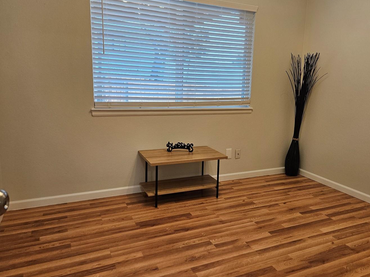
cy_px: 129
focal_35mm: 28
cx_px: 211
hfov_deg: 63.1
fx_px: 299
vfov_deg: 49.7
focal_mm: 5.4
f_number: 1.8
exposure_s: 1/120
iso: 200
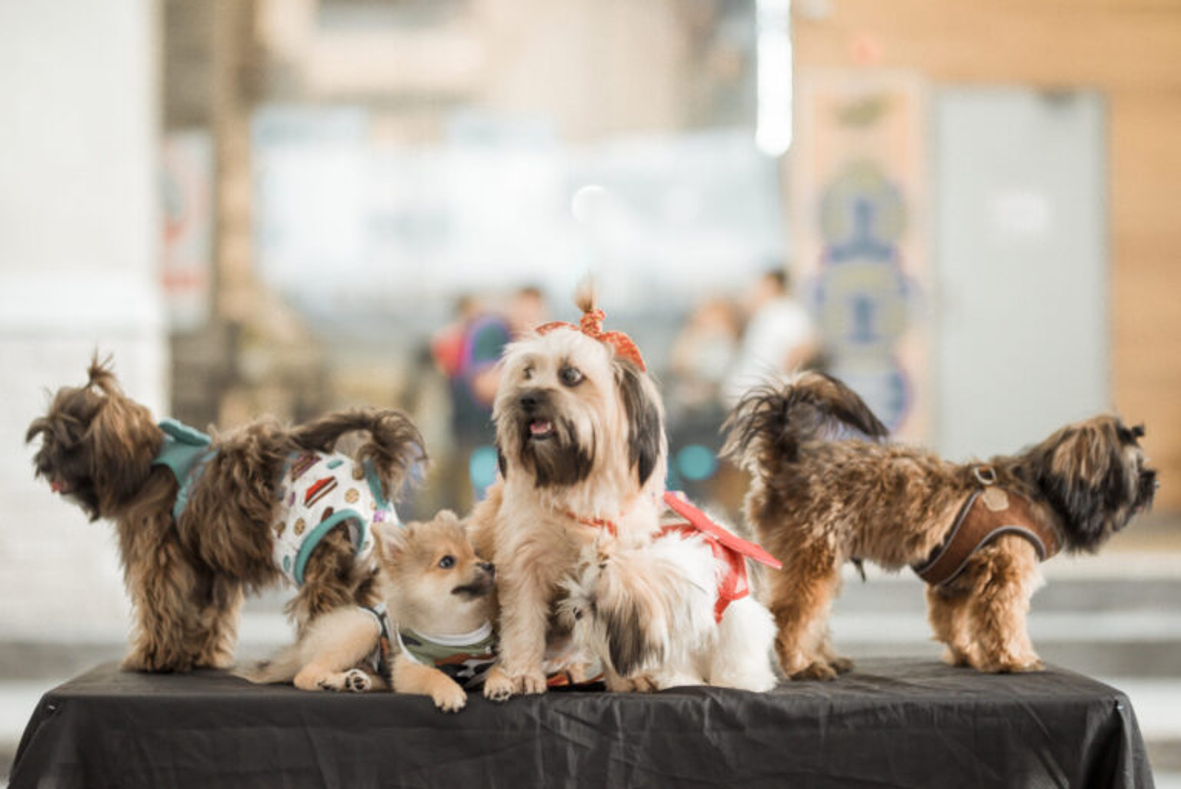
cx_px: 590
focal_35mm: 85
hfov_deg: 23.9
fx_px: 2790
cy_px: 394
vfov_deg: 16.1
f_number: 1.6
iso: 1600
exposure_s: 1/100
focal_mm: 85
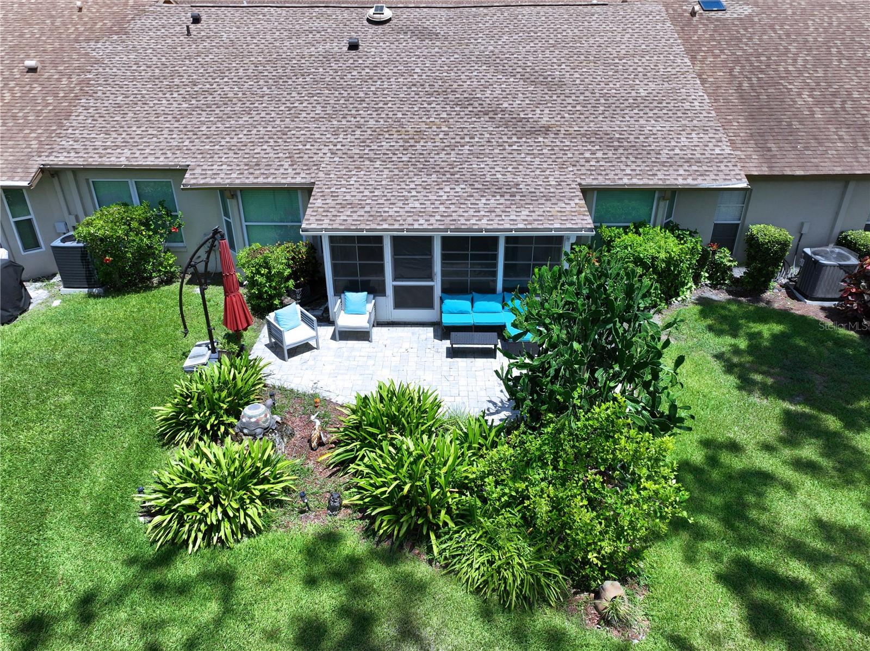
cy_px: 326
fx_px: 603
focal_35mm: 24
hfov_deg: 71.6
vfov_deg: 56.8
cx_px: 435
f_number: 3.2
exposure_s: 1/400
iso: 100
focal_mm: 12.29
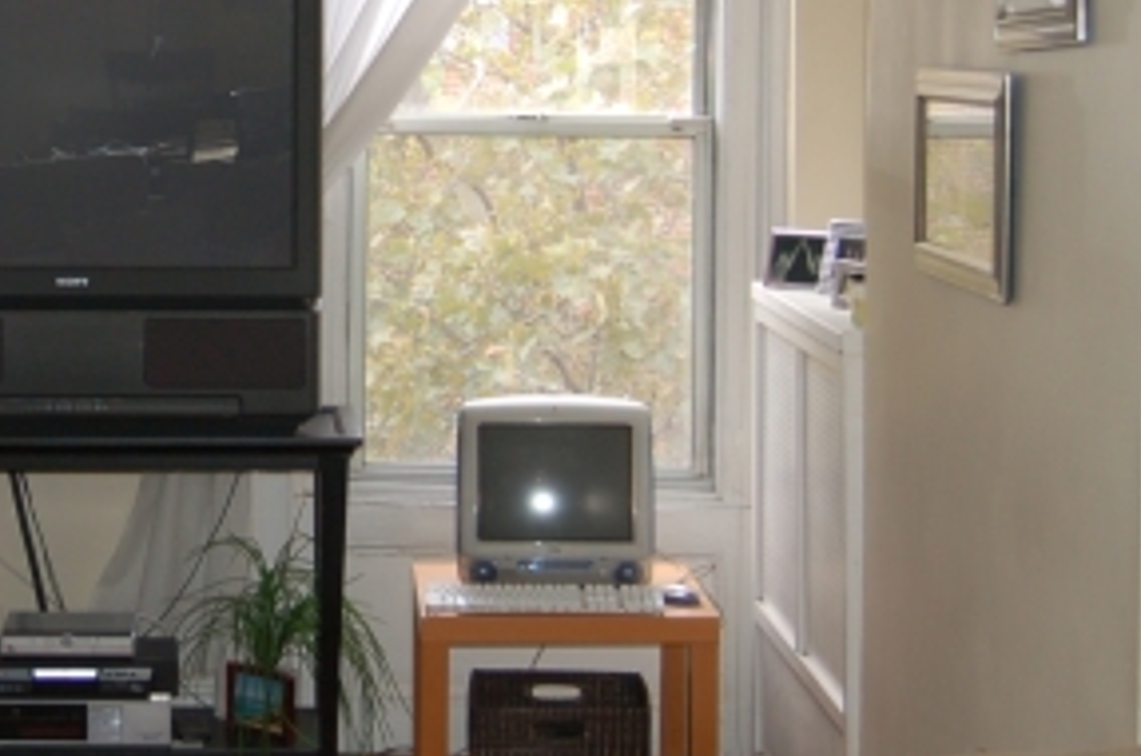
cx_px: 123
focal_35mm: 102
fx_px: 3226
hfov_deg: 19.7
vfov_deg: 13.3
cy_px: 109
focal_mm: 30
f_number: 4.2
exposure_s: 1/100
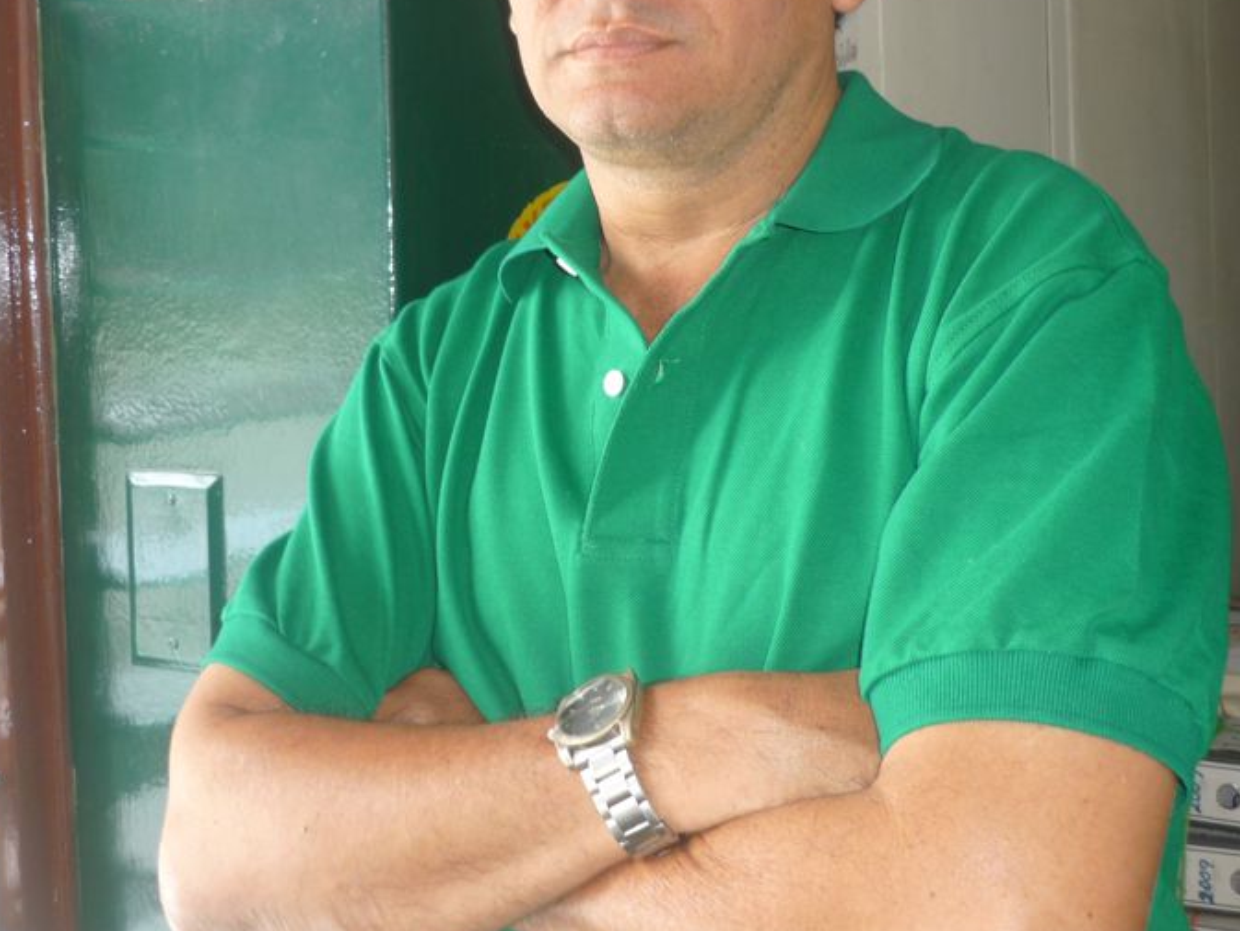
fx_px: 1756
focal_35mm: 49
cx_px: 663
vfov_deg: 29.4
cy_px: 280
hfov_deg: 38.9
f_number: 2.8
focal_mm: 5.5
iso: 100
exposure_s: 1/30
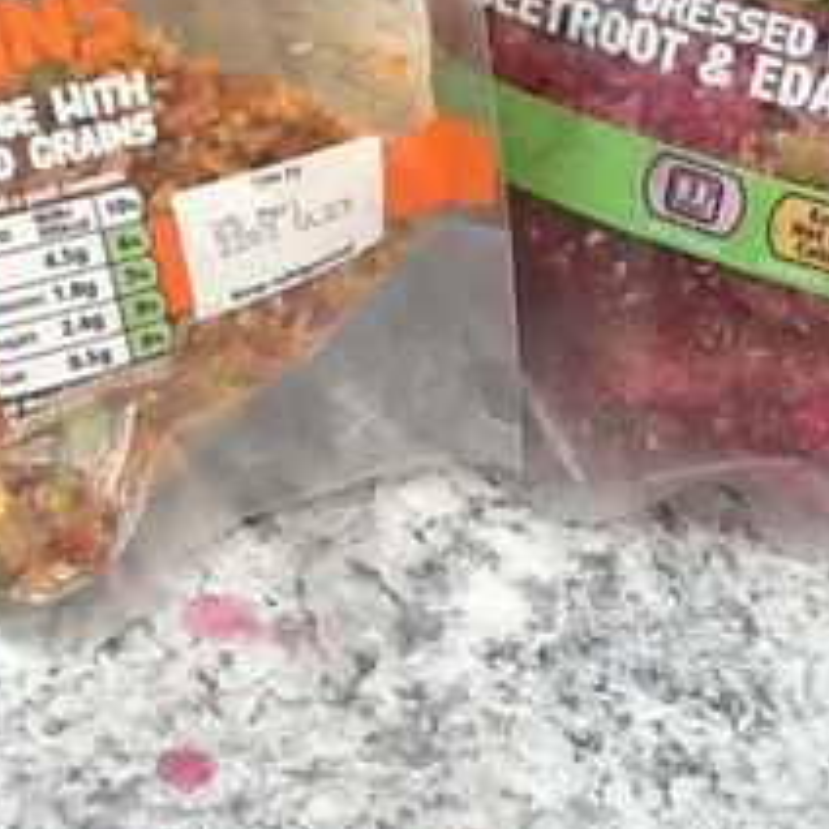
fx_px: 2980
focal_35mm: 110
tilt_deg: -35.5
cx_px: 391
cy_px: -47
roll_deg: +0.6
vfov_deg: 15.5
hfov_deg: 15.8
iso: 50
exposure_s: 1/30
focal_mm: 2.03
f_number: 2.4
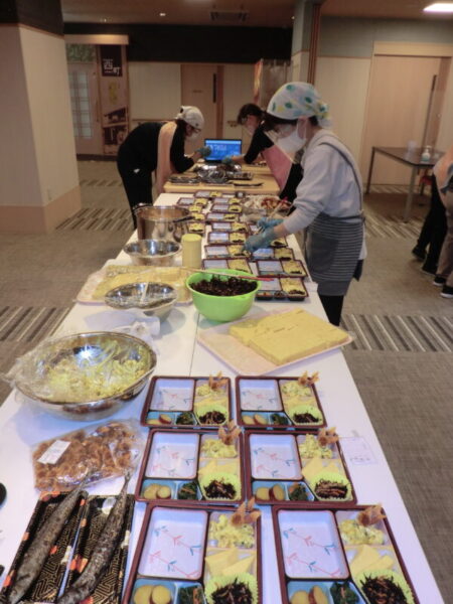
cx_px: 226
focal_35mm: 26
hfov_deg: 53.1
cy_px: 302
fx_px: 454
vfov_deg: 67.3
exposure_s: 1/60
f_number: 2.8
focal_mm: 4.7
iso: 160
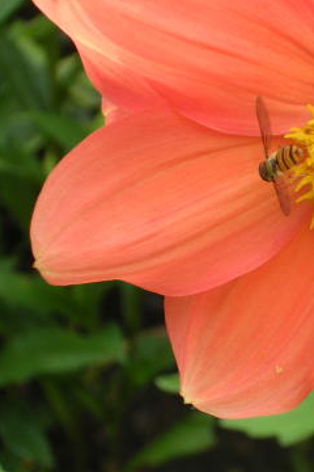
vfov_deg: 12.4
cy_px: 237
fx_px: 2172
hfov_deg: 8.2
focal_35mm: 166
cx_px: 304
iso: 100
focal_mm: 17.4
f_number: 4.9
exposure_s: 1/55.5
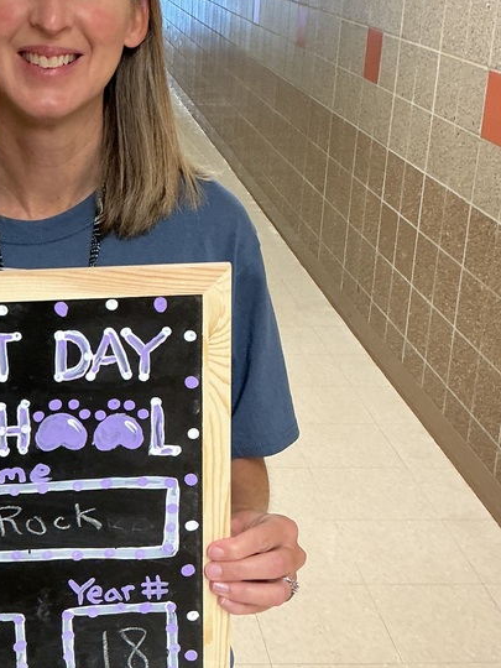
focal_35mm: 55
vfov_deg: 34.8
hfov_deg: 25.8
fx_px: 1061
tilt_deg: -17.1
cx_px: 66
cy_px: 265
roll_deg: -0.4
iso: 125
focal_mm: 3
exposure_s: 1/60
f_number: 1.8
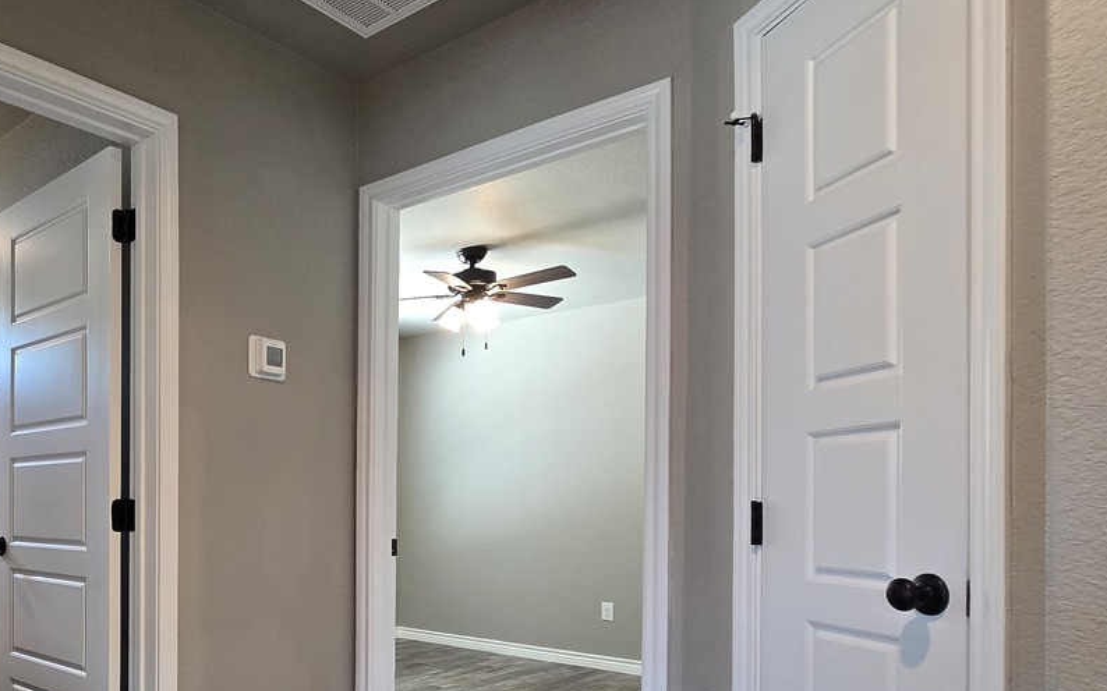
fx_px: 754
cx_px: 224
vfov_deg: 47.8
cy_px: 502
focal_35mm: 25
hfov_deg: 66.1
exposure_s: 1/60
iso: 200
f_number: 2.2
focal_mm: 2.2
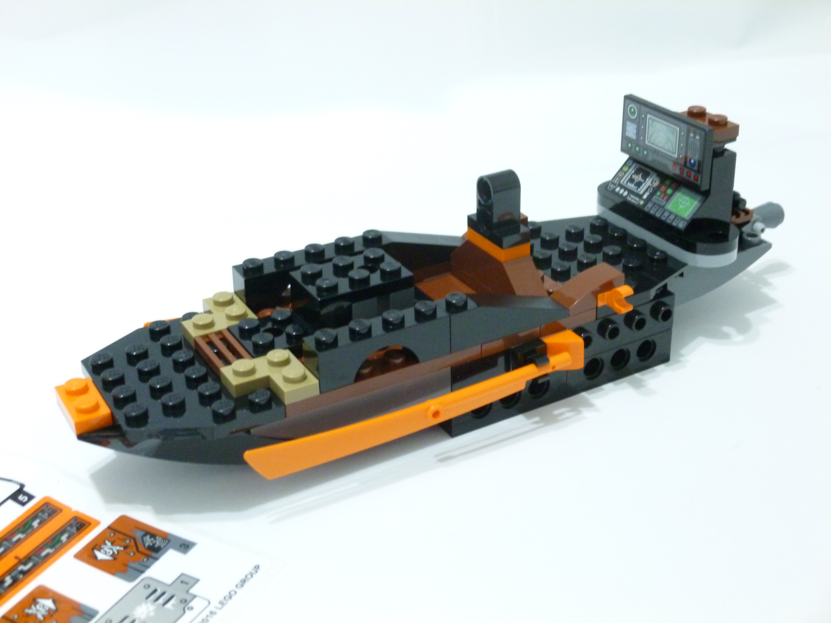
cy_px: 312
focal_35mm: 52
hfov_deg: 36.8
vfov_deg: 28.0
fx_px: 1248
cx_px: 416
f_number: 4.1
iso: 500
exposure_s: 1/4
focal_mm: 9.2
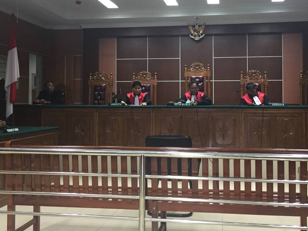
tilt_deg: +1.8
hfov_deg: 43.8
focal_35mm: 43
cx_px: 166
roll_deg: -0.5
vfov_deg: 33.5
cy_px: 88
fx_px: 383
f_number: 2.2
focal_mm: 4.15
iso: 200
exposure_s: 1/33
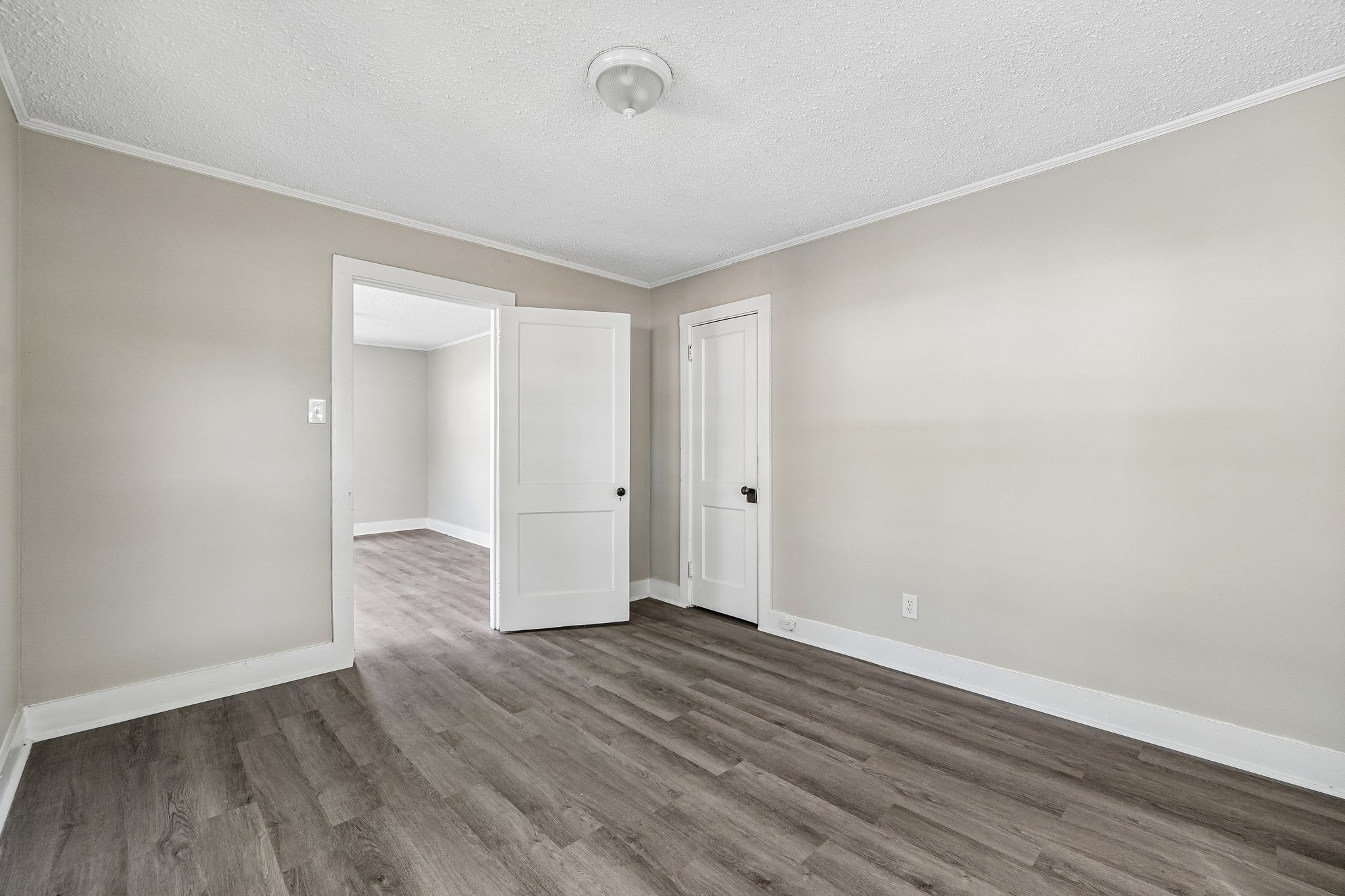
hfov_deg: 100.4
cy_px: 448
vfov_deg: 77.3
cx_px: 672
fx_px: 560
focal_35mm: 15
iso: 400
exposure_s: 1/8
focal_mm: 10
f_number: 8
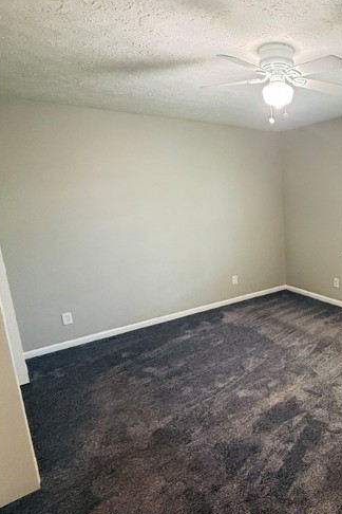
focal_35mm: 23
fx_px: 328
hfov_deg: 50.1
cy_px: 265
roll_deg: +0.2
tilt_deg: -11.3
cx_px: 296
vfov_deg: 76.1
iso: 400
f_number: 2.2
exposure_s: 1/60
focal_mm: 2.22
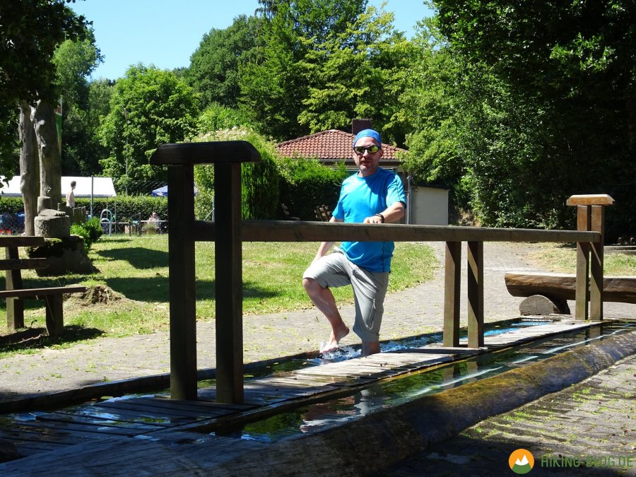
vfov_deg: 28.0
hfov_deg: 36.8
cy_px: 238
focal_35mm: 52
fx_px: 955
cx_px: 318
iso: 80
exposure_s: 1/250
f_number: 4.5
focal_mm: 8.84
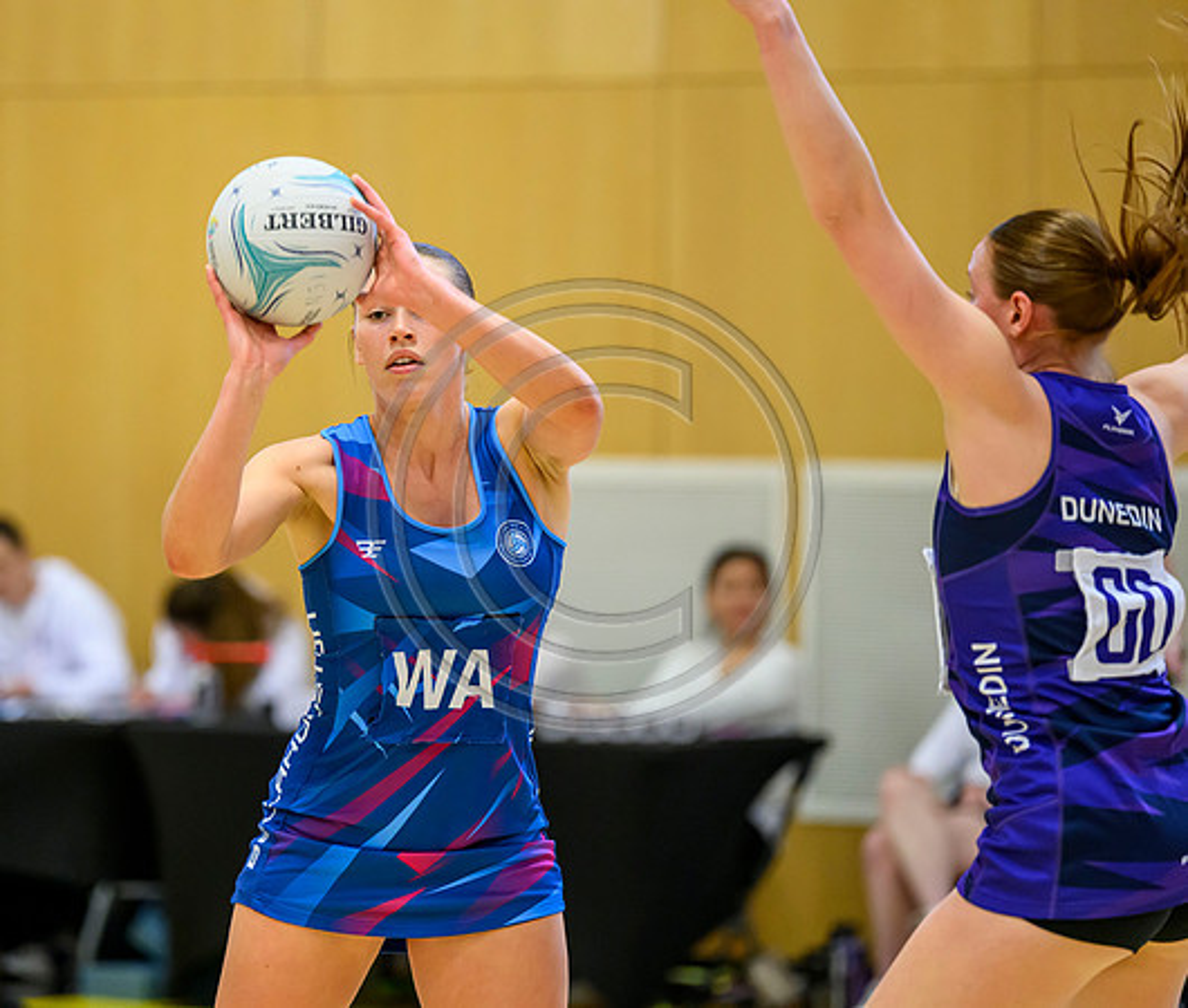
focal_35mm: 254
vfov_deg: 6.3
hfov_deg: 7.4
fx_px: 9131
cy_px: 547
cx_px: 366
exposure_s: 1/1000
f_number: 3.2
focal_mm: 200
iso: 4000
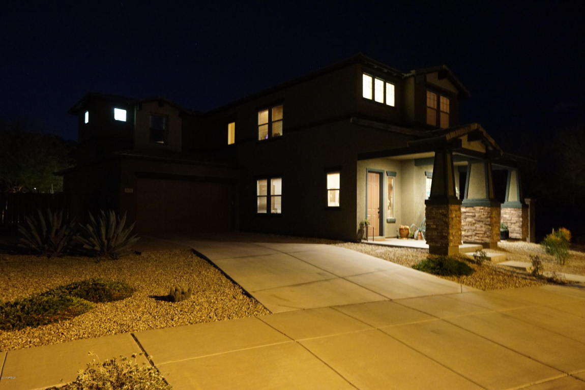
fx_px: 390
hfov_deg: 73.7
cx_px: 292
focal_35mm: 24
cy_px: 195
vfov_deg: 53.1
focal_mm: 24
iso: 6400
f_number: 4
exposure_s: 1/1.25
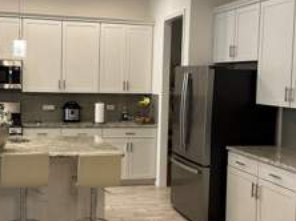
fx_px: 444
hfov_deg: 36.7
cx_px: 112
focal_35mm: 52
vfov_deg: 28.0
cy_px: 107
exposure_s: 1/120
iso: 200
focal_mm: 6.86
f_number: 1.78
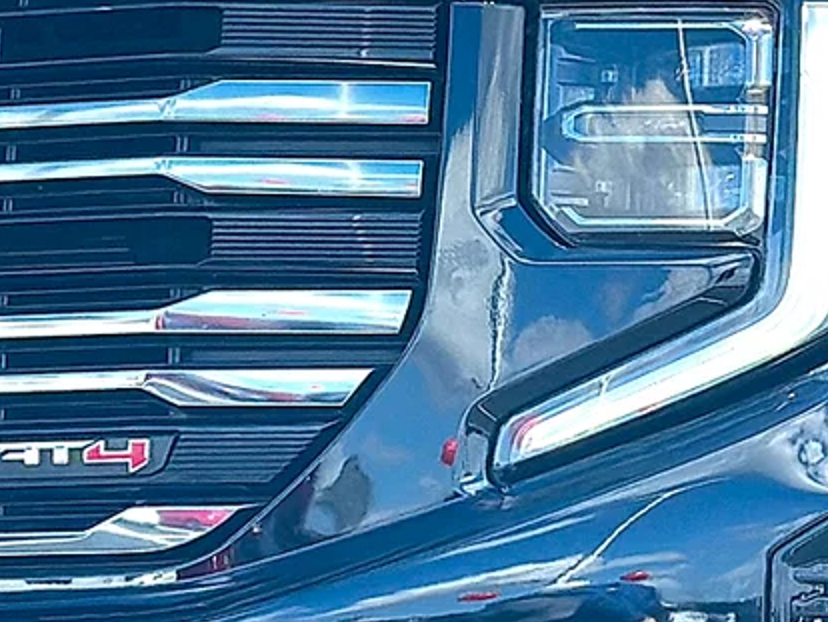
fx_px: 3399
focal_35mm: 142
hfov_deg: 13.8
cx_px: 674
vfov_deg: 10.5
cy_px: 227
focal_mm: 6.86
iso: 100
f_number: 1.78
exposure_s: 1/2123
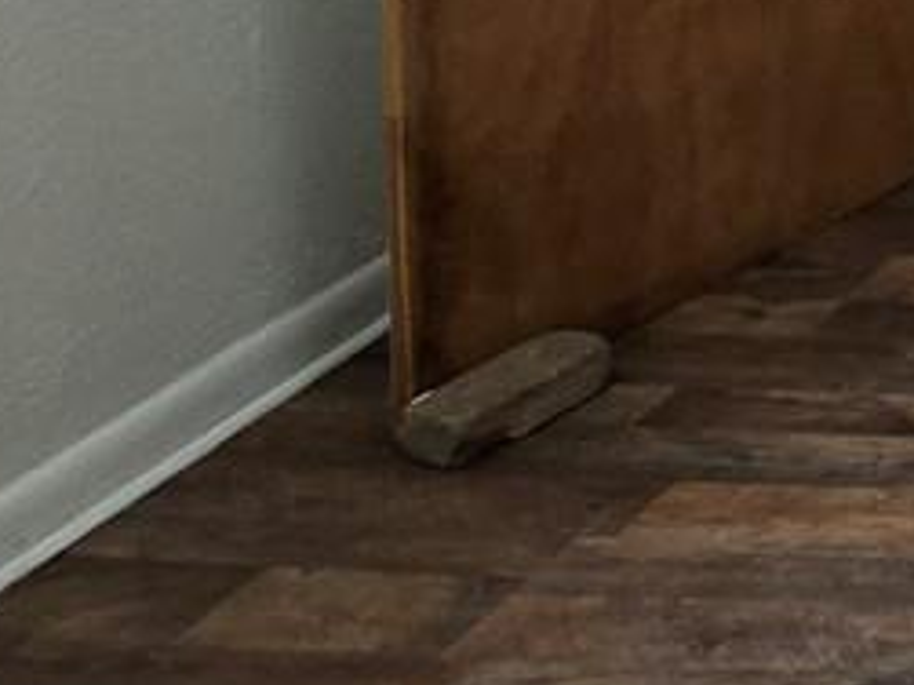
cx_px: 2101
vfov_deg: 13.7
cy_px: -871
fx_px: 2190
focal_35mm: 83
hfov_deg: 15.4
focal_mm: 2.2
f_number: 1.9
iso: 32
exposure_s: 1/278
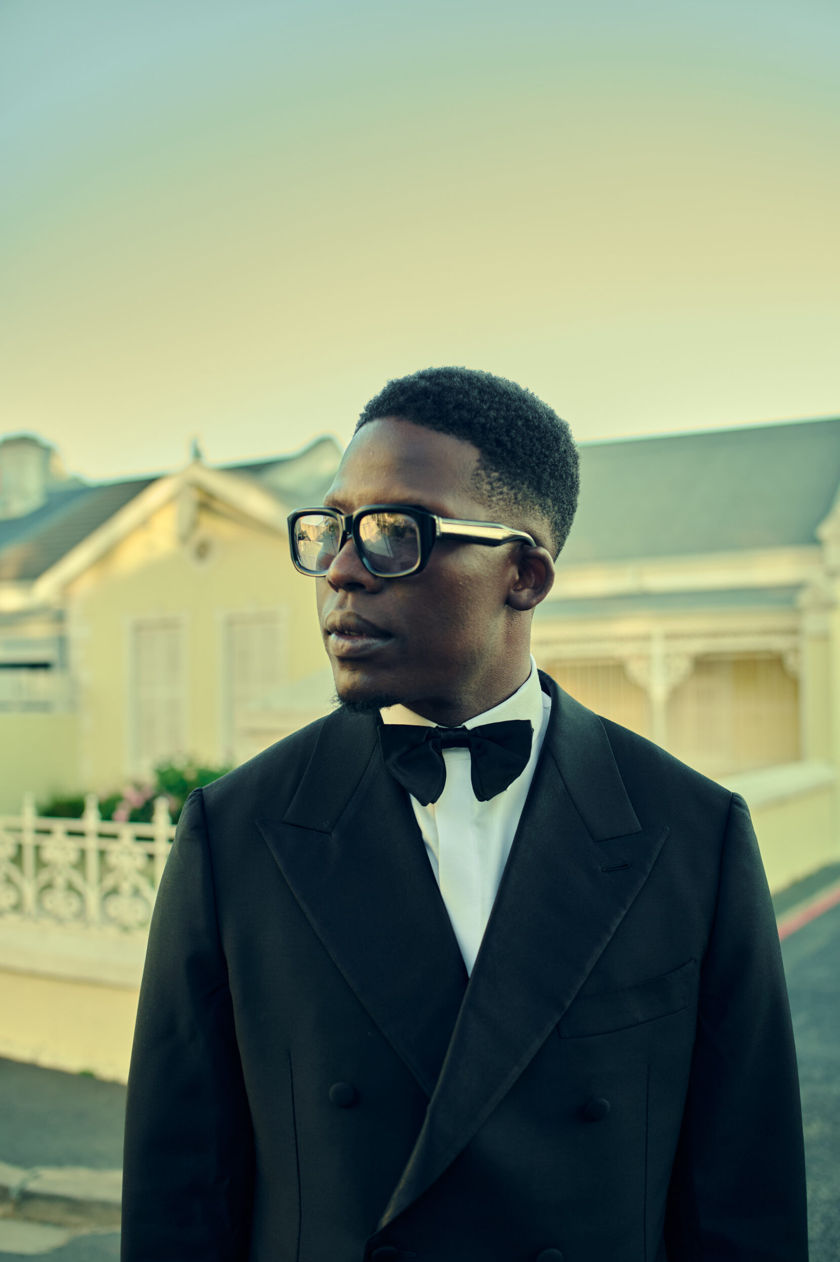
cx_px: 431
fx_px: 1262
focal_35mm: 36
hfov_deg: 36.8
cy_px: 624
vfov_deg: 53.2
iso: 320
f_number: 2.8
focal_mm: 35
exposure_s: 1/160
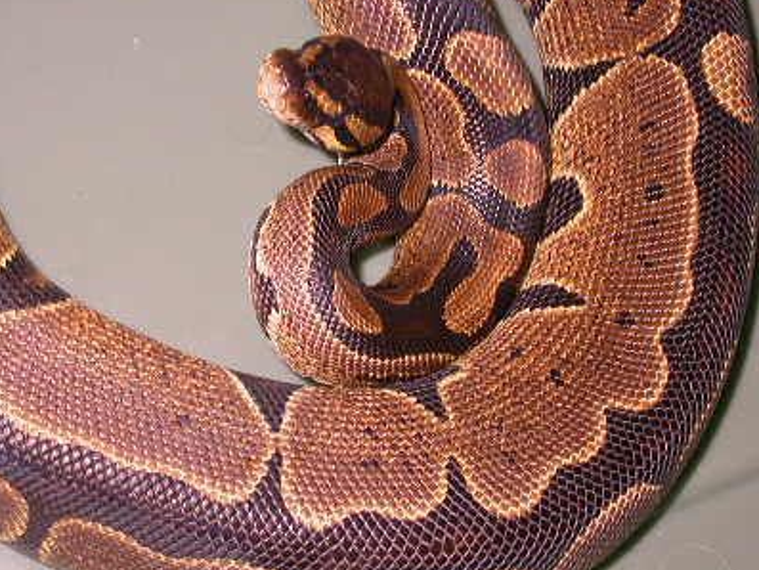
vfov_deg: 14.8
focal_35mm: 100
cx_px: 333
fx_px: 2193
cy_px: 218
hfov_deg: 19.6
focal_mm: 12.9
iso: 100
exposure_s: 1/60.3
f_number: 3.1
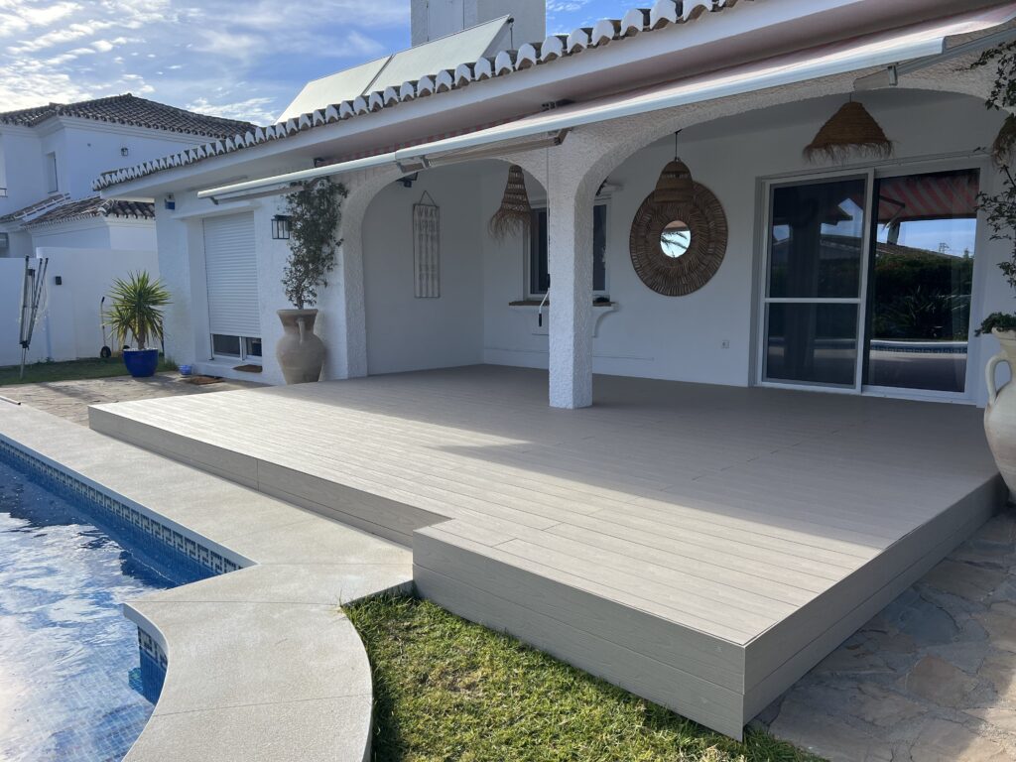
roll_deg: +0.7
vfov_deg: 53.1
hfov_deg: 67.3
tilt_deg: -7.3
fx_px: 763
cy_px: 381
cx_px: 508
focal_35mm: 26
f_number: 1.5
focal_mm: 5.7
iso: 50
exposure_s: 1/2994
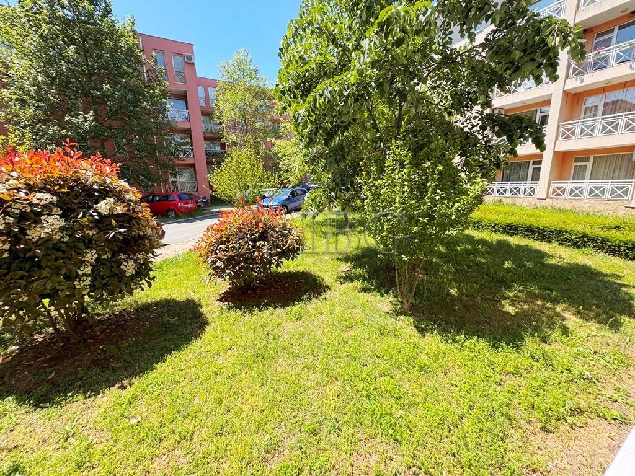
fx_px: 257
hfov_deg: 102.1
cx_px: 318
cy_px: 238
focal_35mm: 14
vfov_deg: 85.7
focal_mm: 2.22
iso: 40
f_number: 2.2
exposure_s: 1/620
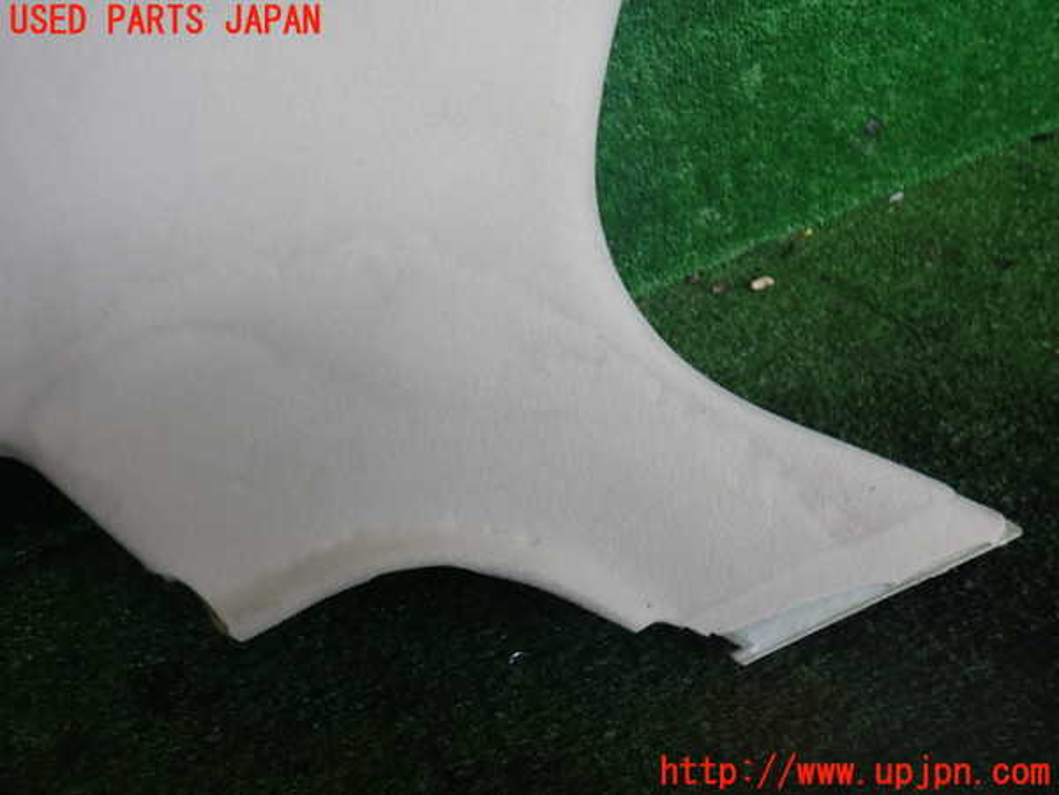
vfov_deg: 46.8
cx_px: 530
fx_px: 918
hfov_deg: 60.0
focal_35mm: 30
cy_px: 398
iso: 100
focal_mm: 5.4
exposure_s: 1/160
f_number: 2.3
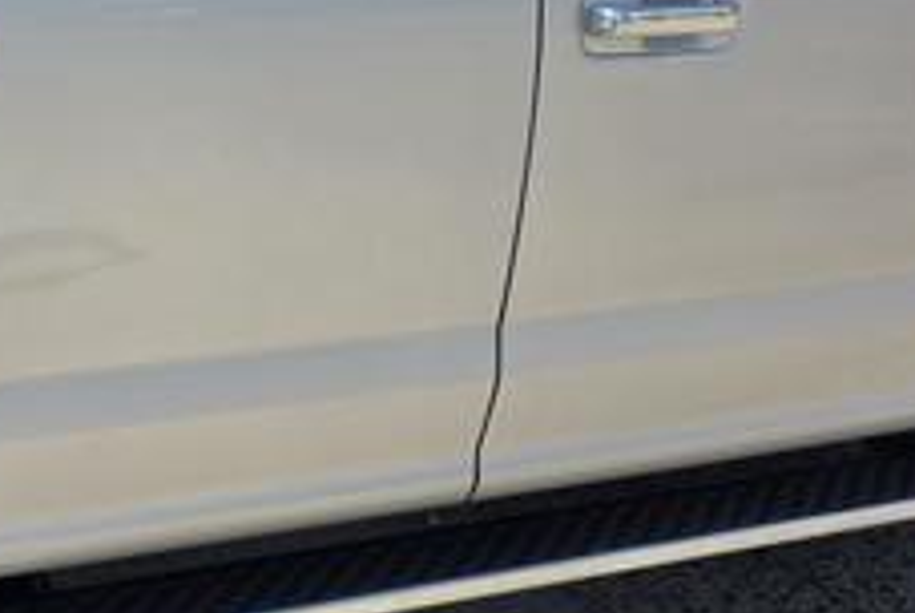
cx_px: 52
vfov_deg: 25.0
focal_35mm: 53
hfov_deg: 34.8
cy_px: 93
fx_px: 1349
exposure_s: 1/4333
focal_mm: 6.3
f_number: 1.7
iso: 80
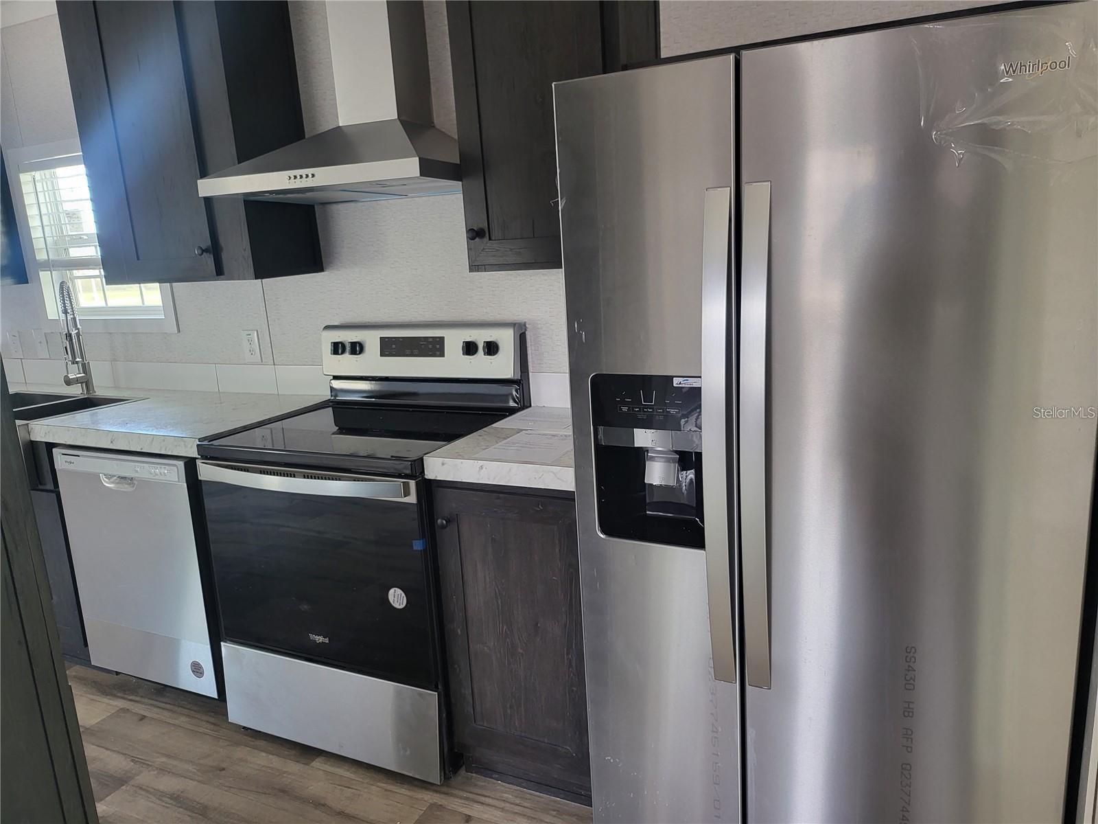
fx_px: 761
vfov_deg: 56.8
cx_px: 549
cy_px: 412
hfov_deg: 71.6
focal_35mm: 24
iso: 250
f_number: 1.8
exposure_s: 1/40
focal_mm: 5
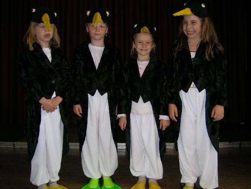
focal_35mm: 34
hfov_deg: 54.0
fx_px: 247
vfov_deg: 41.8
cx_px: 126
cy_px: 94
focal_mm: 5.7
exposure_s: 1/60.1
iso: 50
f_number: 2.9
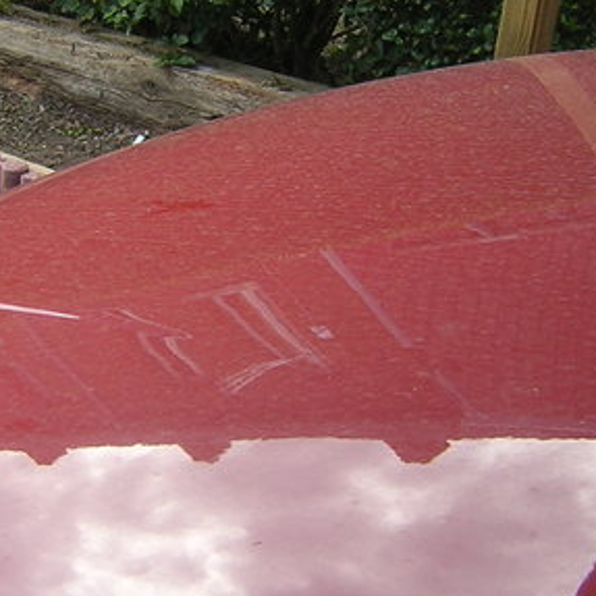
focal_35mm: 71
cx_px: 245
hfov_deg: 24.3
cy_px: 274
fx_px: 1383
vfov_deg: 24.3
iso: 100
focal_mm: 4.7
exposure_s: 1/260
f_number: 2.6
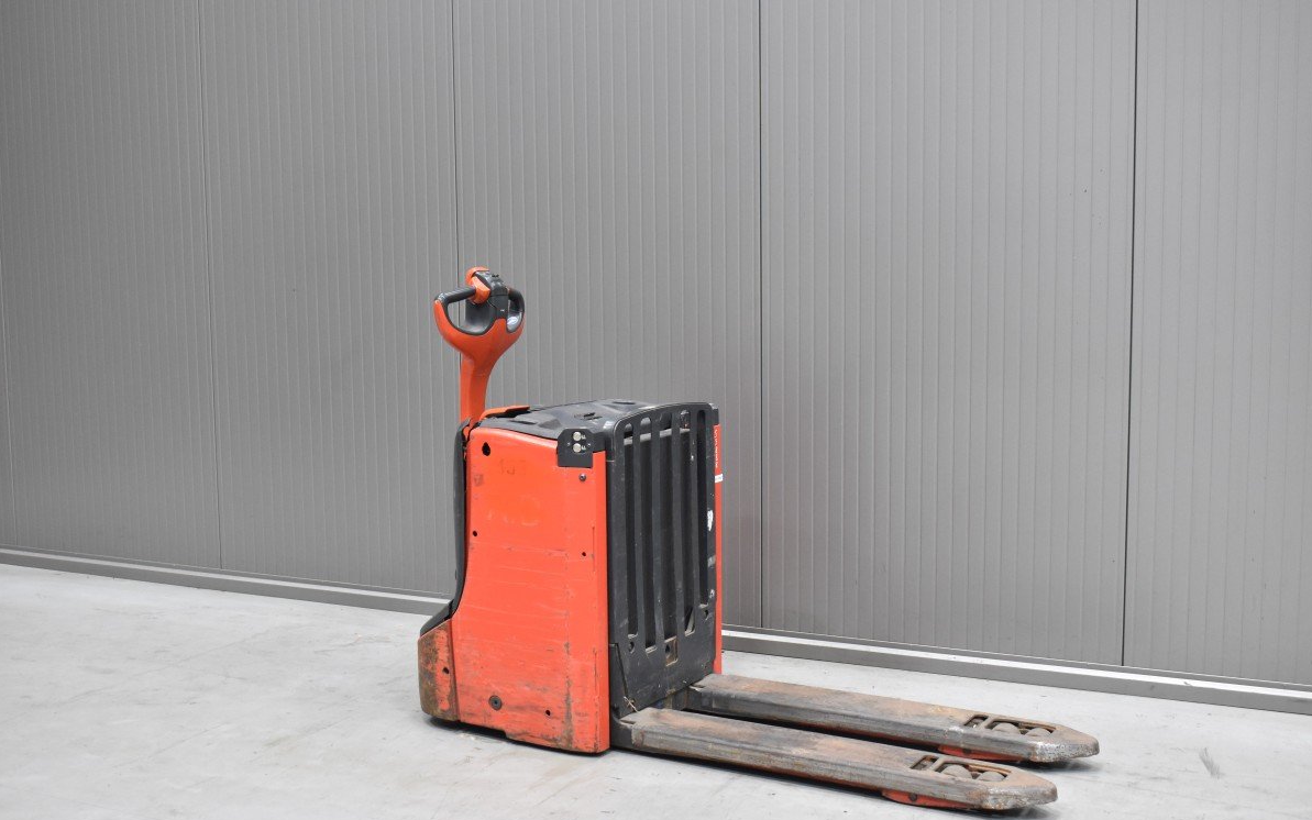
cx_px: 658
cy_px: 431
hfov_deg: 47.7
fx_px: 1485
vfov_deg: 30.9
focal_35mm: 42
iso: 1600
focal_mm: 27
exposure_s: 1/40
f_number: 5
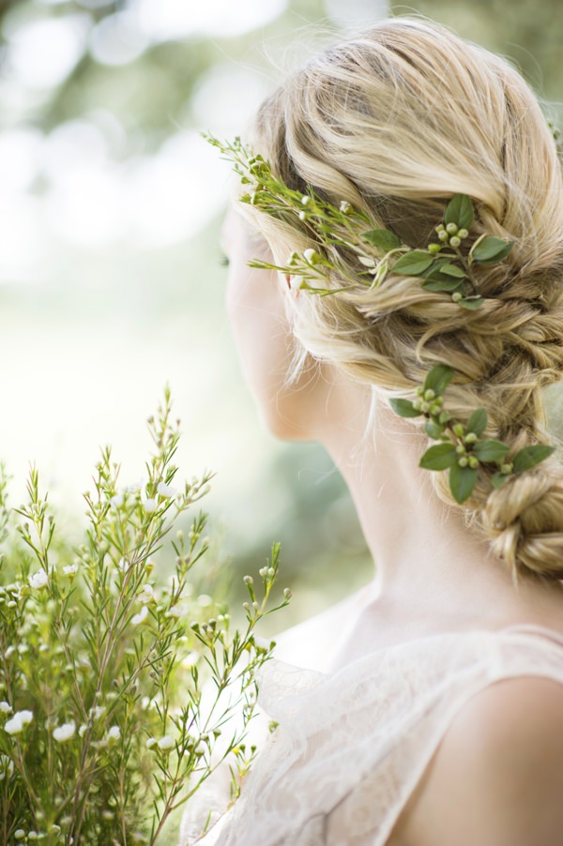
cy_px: 423
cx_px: 282
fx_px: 1997
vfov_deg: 23.9
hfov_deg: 16.0
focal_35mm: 85
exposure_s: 1/1000
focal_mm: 85
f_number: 1.6
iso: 200
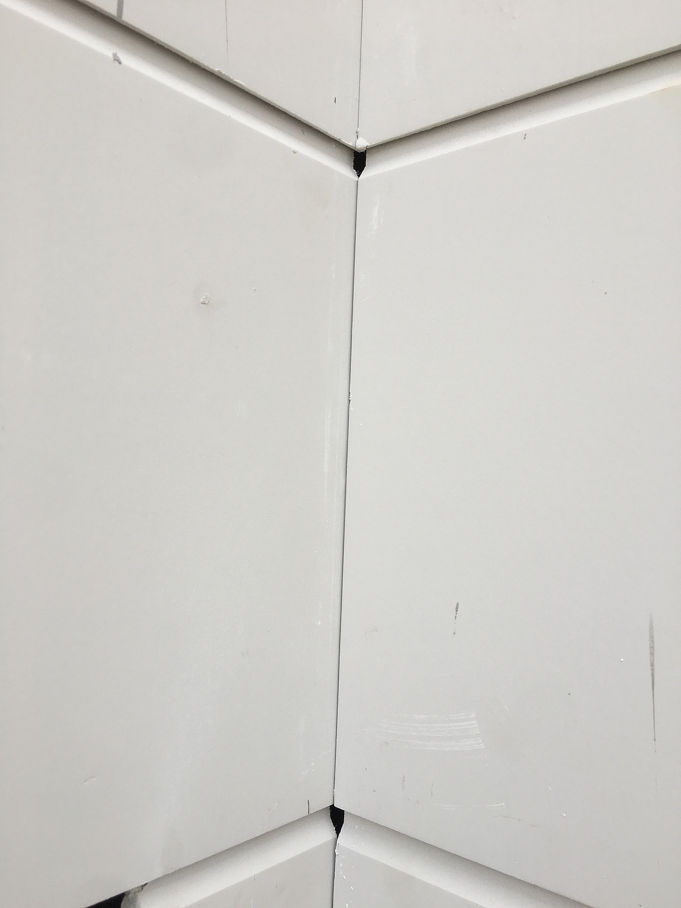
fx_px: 761
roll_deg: -3.1
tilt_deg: +2.4
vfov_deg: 61.7
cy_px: 454
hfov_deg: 48.2
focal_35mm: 29
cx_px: 340
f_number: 2.2
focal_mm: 4.15
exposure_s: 1/686
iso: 25
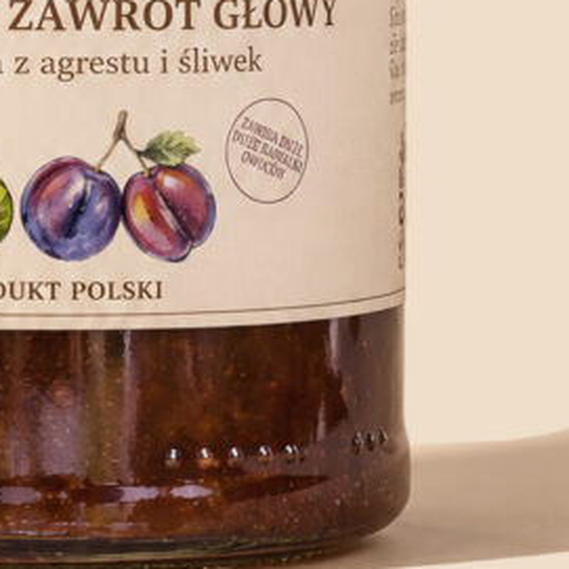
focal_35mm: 193
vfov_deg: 9.0
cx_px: 47
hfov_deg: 9.0
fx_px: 3589
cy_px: 21
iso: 200
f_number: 10
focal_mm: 60
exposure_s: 1/200
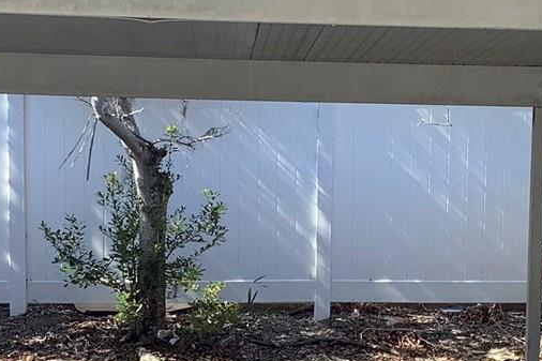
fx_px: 1535
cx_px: 332
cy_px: 324
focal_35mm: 102
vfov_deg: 13.3
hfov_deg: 20.0
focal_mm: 3.3
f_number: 2.4
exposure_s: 1/429
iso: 25
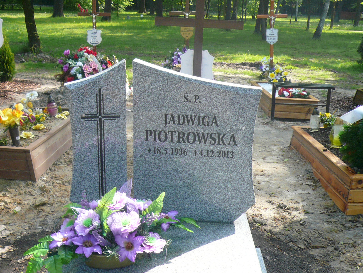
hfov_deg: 42.1
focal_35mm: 45
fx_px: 472
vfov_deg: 32.2
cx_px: 182
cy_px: 136
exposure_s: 1/250
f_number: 2.9
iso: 100
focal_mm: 4.9
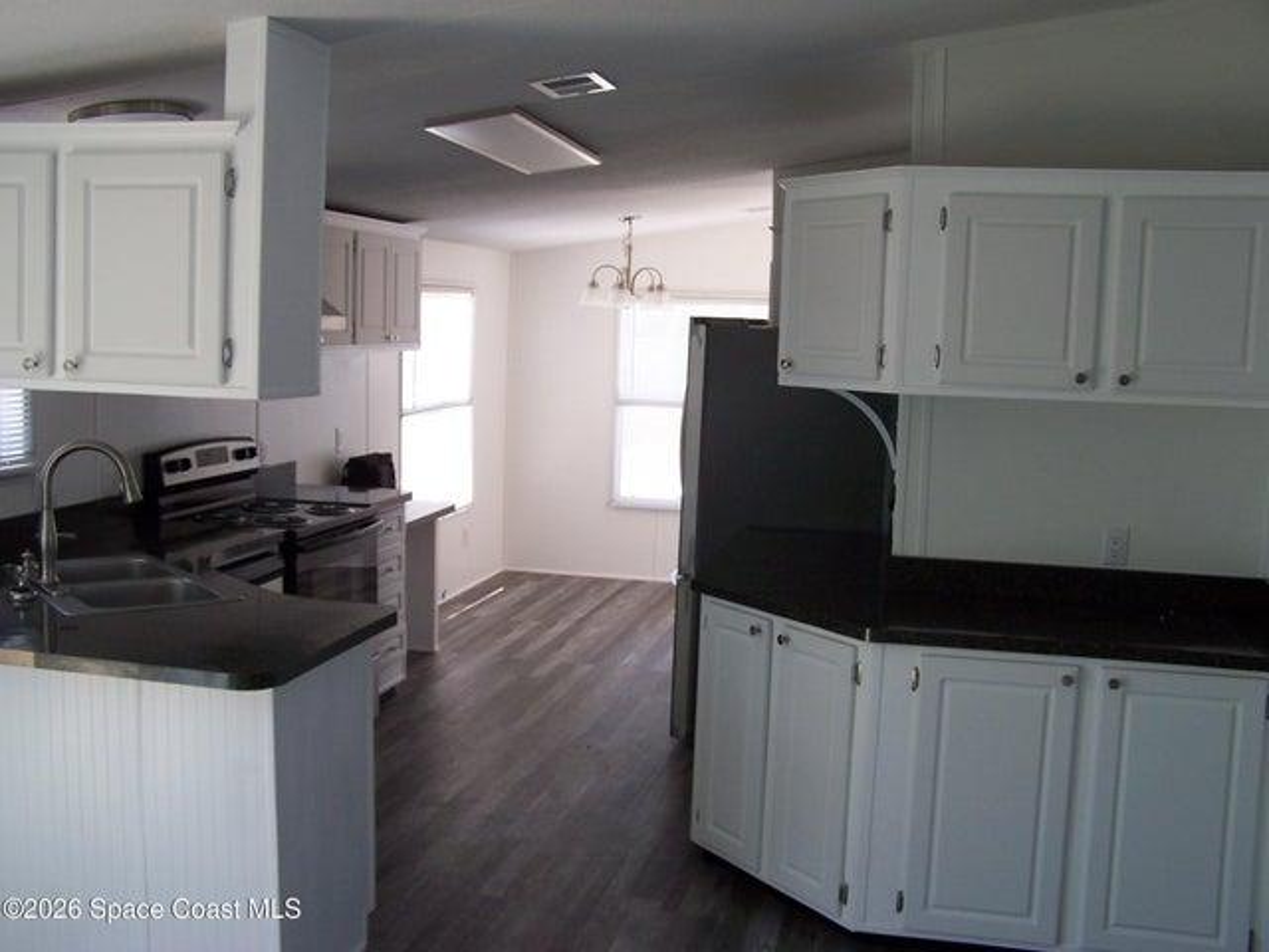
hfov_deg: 49.0
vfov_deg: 37.7
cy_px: 476
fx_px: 1393
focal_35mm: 38
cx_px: 634
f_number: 2.8
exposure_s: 1/30
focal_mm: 6.3
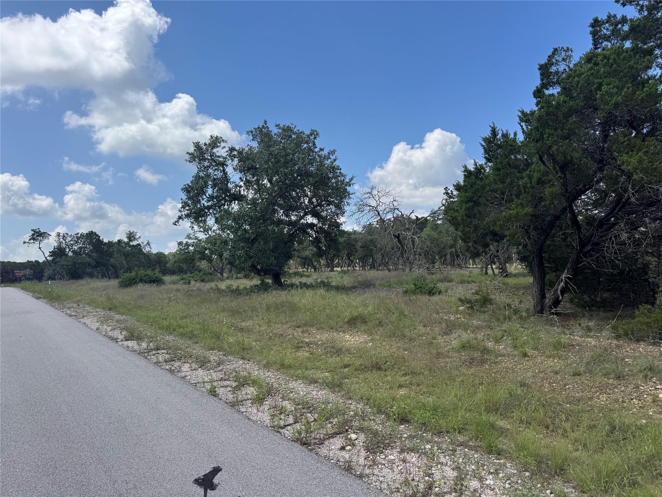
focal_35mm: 24
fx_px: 459
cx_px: 331
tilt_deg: +2.6
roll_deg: +2.5
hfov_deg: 71.6
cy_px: 248
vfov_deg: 56.8
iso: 80
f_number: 1.78
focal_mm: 6.76
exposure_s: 1/4950
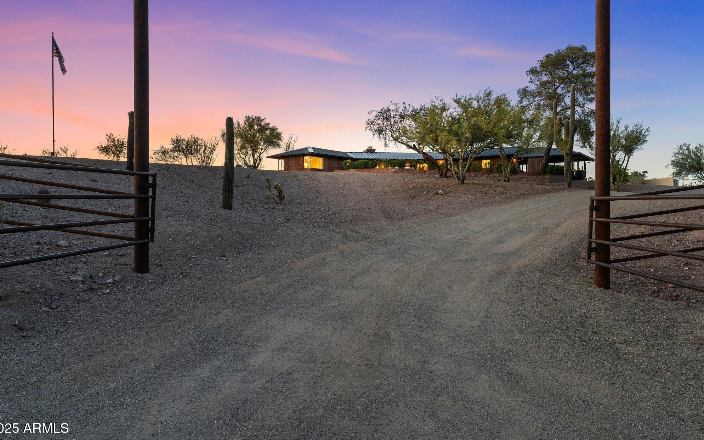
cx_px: 350
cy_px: 208
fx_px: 415
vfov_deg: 55.8
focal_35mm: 22
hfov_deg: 80.6
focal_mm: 20.6
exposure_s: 1/3
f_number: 8
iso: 400
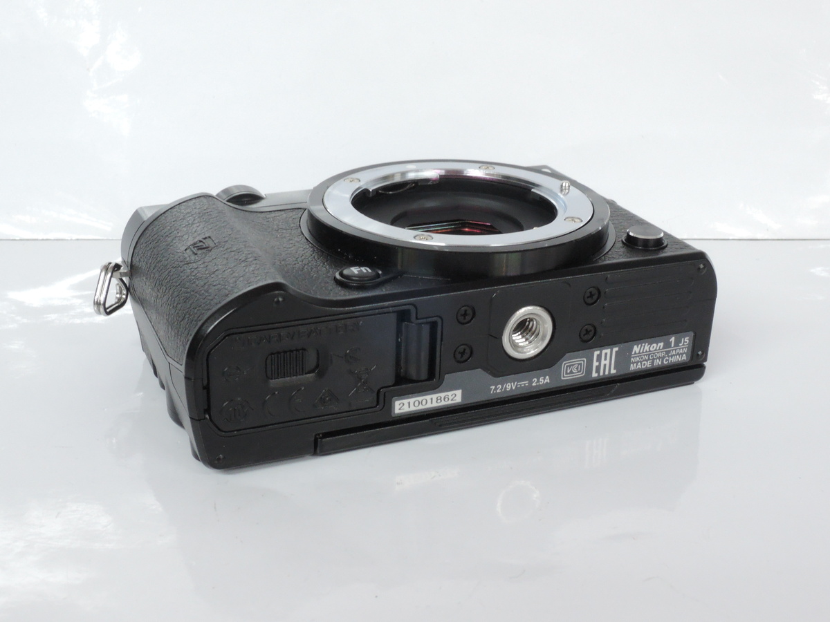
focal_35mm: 50
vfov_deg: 29.1
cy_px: 311
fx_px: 1199
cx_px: 415
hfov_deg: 38.2
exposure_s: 1/15
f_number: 8
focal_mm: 10.7
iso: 800
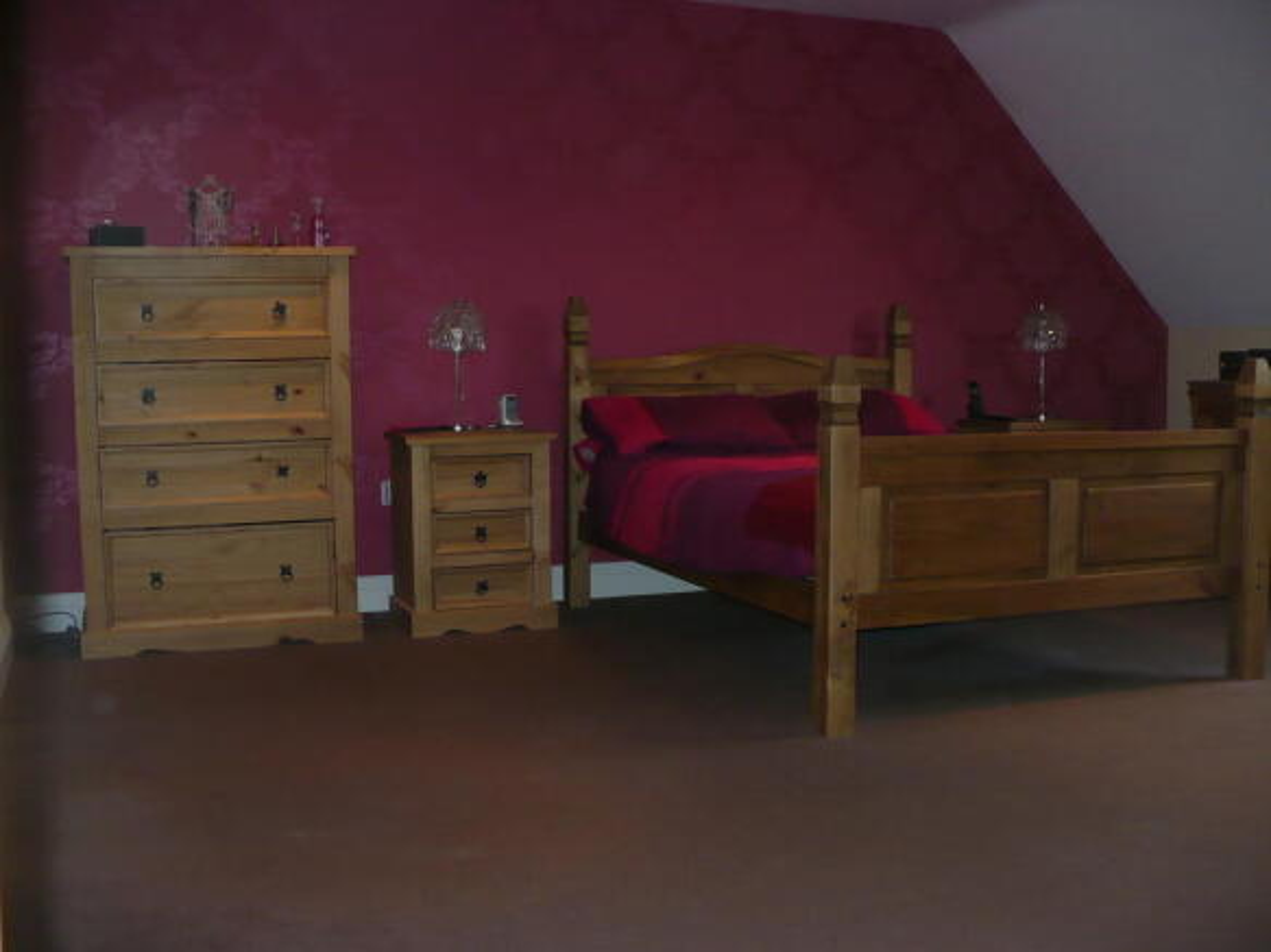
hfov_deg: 50.1
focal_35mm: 37
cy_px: 476
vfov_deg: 38.7
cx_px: 636
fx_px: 1358
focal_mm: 6.1
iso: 200
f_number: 2.8
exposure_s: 1/30
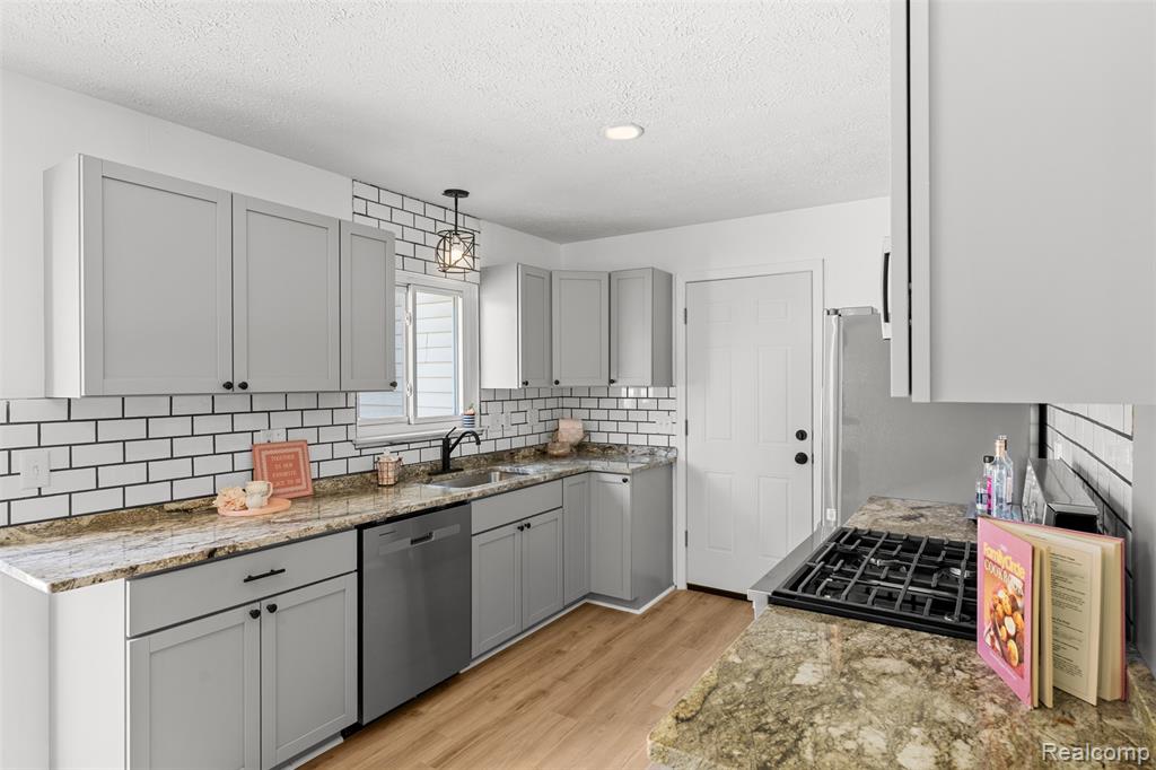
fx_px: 610
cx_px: 578
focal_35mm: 19
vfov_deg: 64.5
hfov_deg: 86.9
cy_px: 385
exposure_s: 1/2
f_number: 8
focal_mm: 19
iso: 400
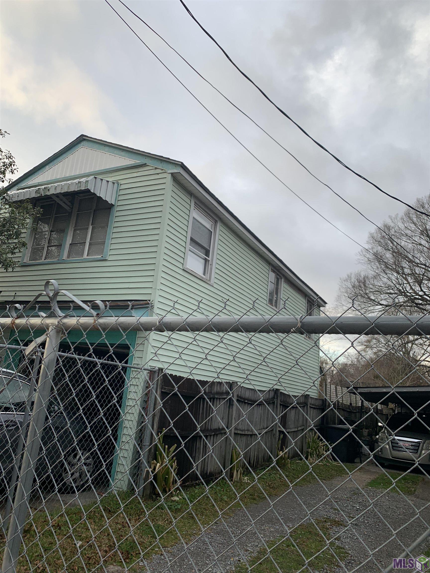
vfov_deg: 67.3
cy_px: 286
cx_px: 215
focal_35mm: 26
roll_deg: -6.3
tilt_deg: +15.3
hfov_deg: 53.1
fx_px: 431
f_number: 1.8
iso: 25
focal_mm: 4.25
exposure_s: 1/326
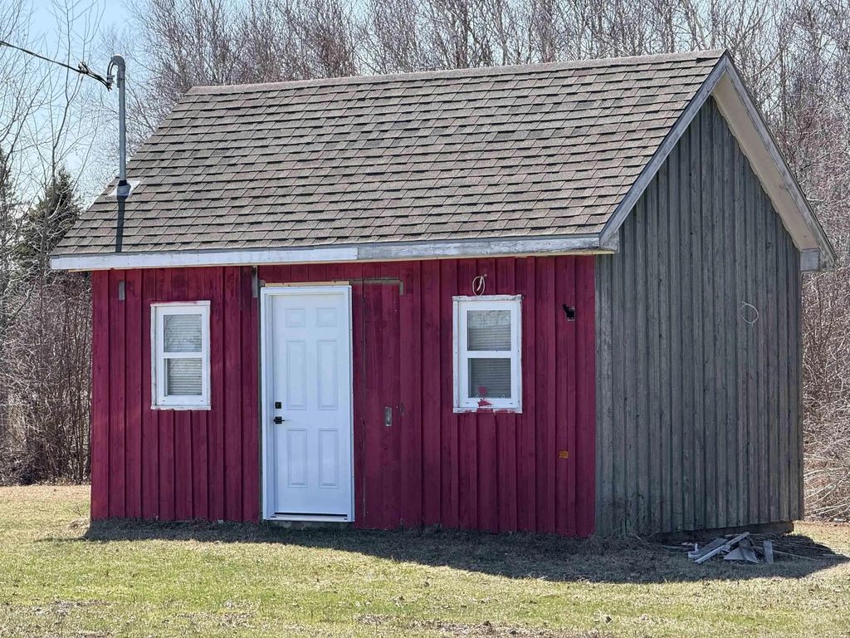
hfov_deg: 16.4
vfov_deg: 12.3
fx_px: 2947
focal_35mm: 120
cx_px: 425
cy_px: 319
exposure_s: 1/990
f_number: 2.8
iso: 64
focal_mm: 15.66
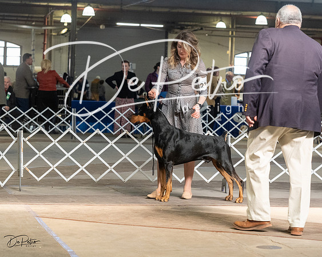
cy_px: 103
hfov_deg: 15.7
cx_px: 161
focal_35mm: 122
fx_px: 1167
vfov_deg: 12.6
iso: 6400
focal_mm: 91
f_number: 5
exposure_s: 1/400
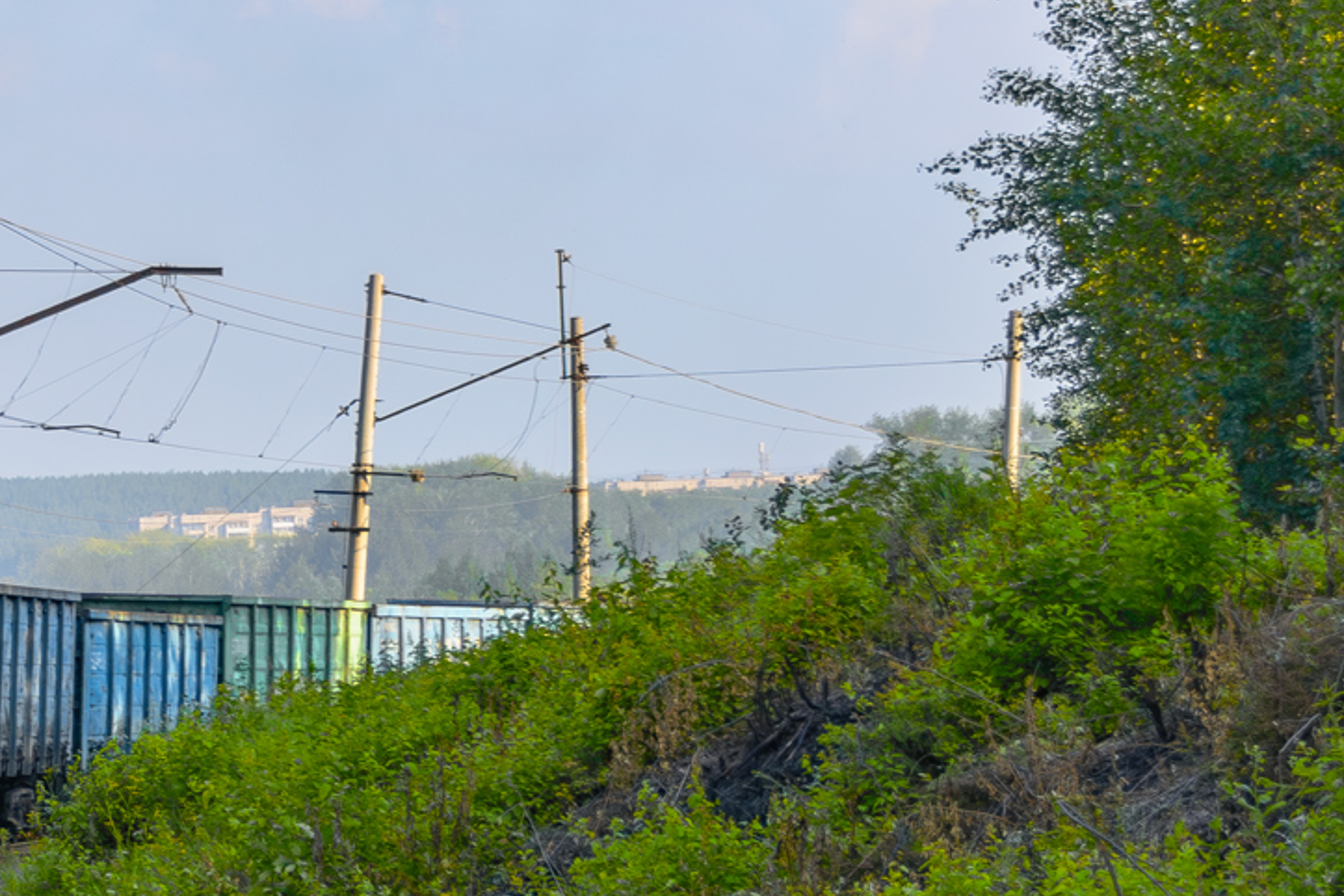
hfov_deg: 13.4
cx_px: 54
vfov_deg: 9.1
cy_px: 427
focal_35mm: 151
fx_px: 5637
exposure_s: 1/200
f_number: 6.3
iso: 100
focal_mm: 52
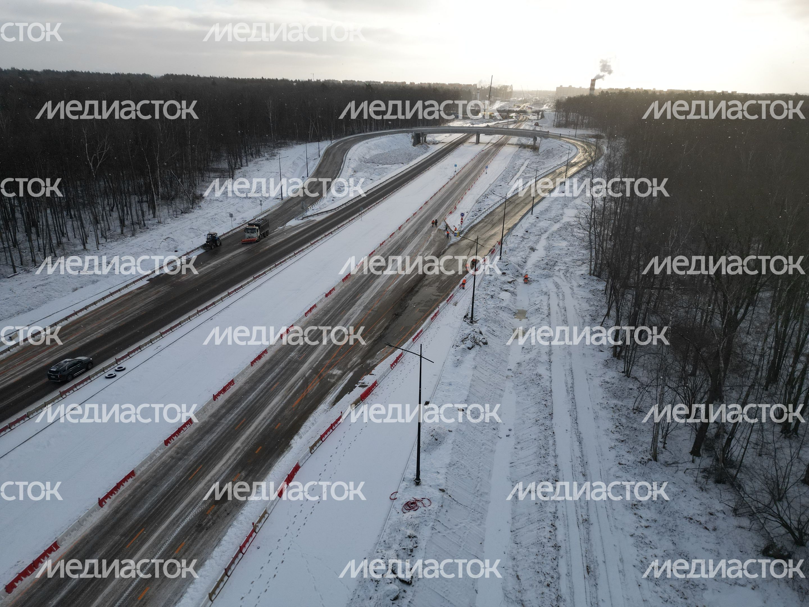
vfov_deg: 56.8
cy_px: 304
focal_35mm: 24
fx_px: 561
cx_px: 404
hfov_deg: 71.6
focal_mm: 6.72
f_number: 1.7
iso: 140
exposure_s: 1/2000
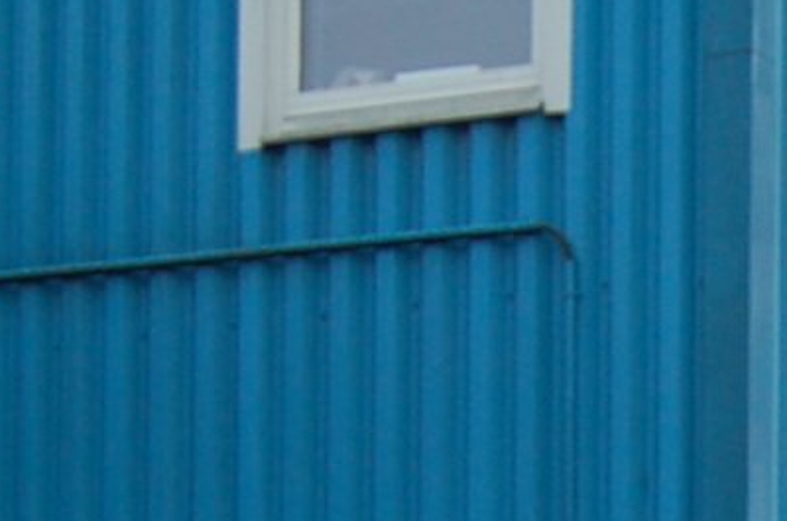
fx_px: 4800
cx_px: 1379
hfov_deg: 9.0
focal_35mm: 220
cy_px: 1400
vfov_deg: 5.9
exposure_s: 1/125
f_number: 4
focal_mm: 26
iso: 400
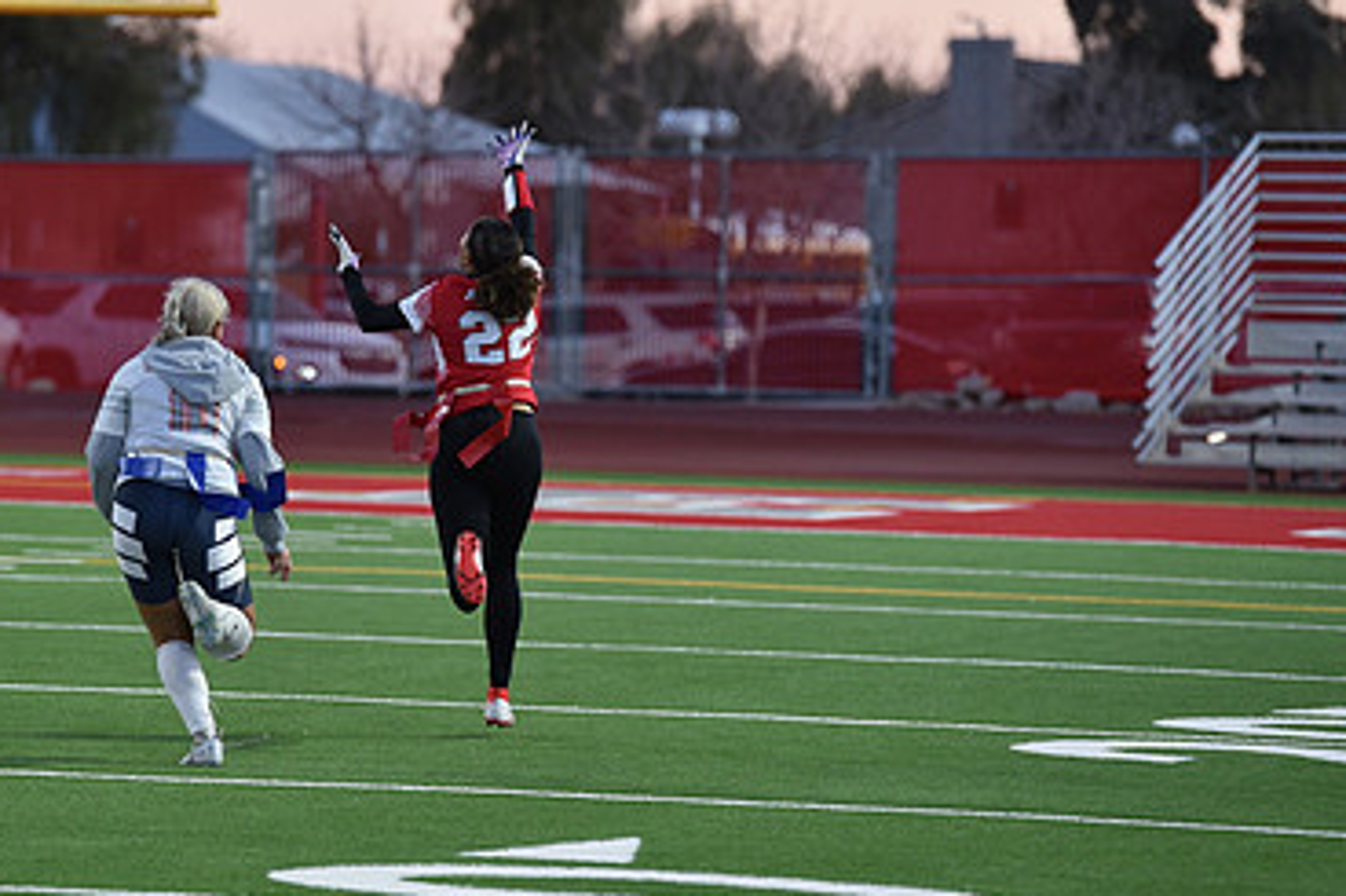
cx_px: 457
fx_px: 9716
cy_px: 371
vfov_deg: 5.3
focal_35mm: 260
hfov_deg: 7.9
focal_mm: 165
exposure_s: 1/500
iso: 1250
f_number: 2.8
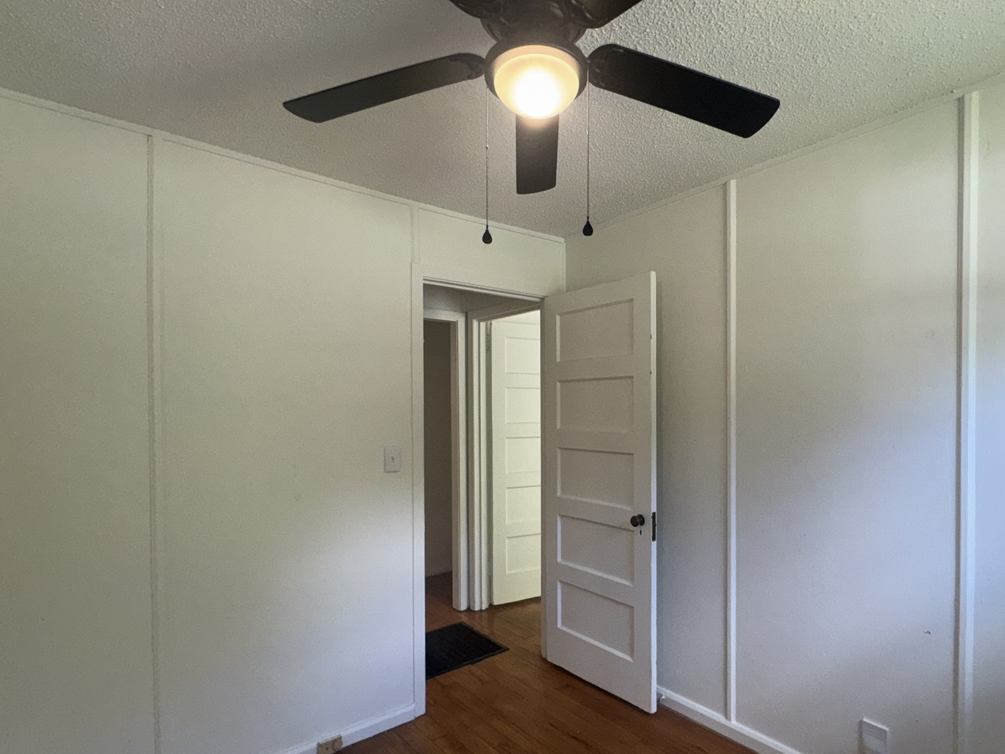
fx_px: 552
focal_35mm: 19
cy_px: 417
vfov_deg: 68.5
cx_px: 571
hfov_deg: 84.2
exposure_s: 1/120
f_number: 2.2
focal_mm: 2.22
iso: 100
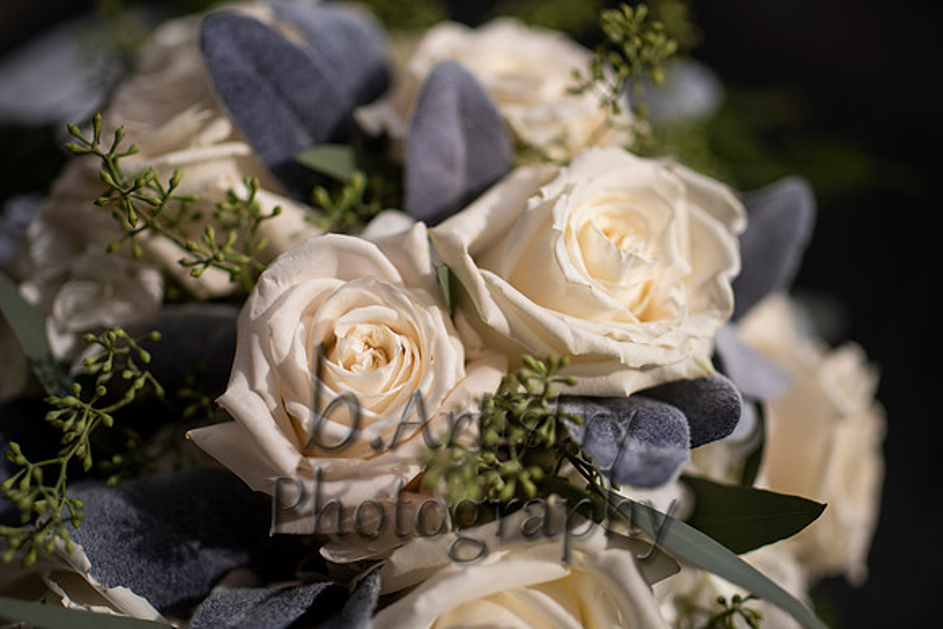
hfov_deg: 43.6
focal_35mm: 45
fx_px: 1179
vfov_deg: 29.9
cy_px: 314
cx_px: 472
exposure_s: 1/1000
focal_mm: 45
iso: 125
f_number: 1.8
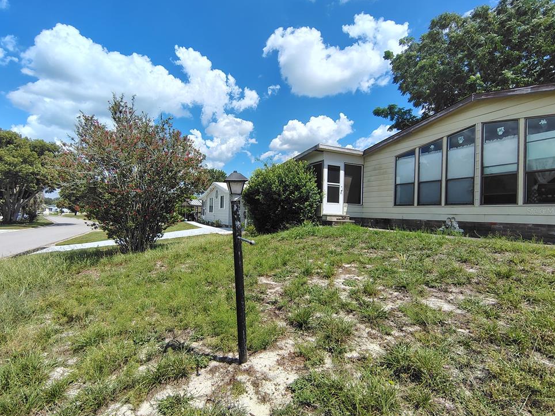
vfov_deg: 74.7
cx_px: 267
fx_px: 273
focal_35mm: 17
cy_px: 211
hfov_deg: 91.0
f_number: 2.2
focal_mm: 2.13
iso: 100
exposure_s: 1/1317
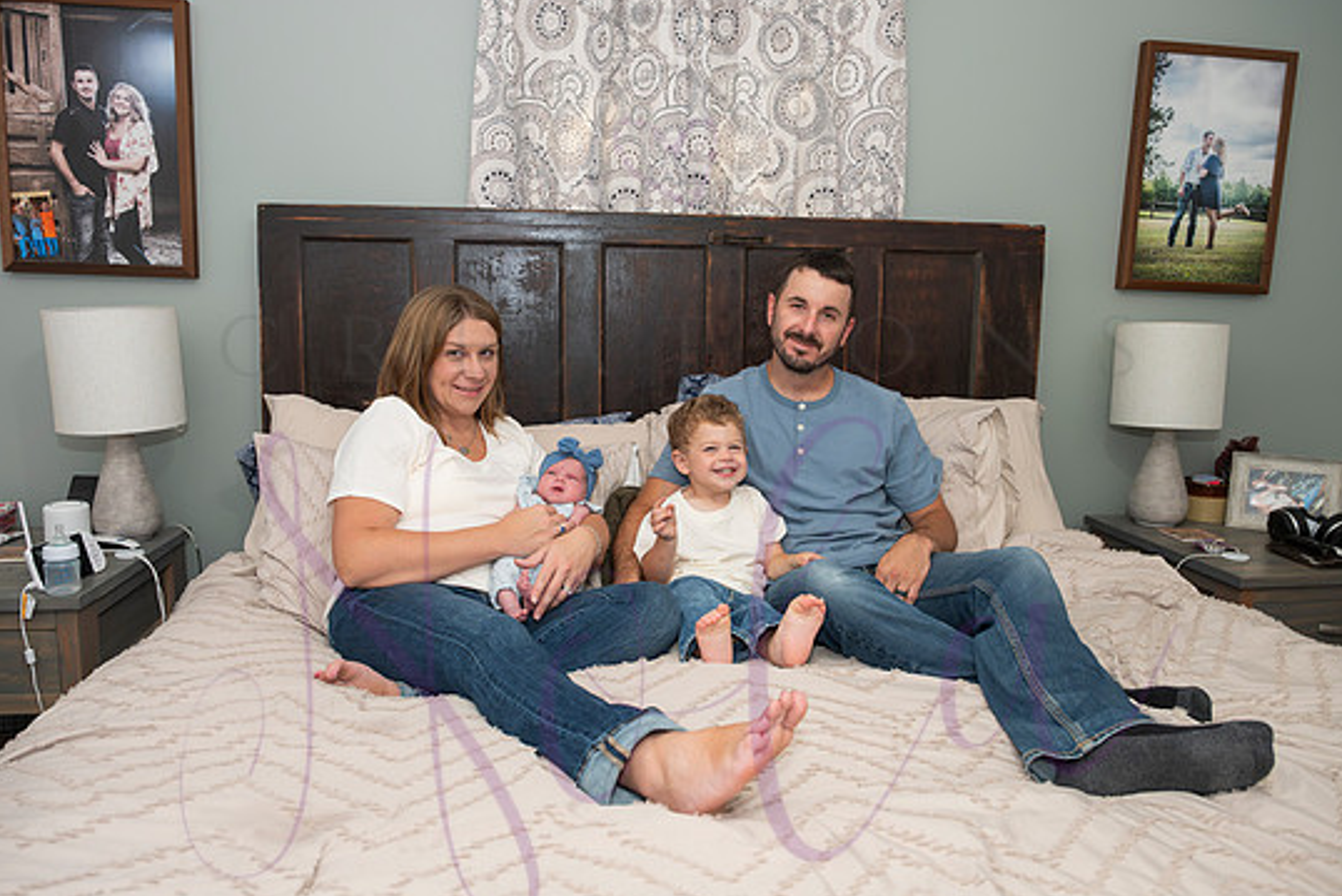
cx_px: 661
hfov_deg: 67.4
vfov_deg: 48.0
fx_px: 1007
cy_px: 456
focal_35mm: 27
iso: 800
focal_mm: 24
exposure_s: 1/320
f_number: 4
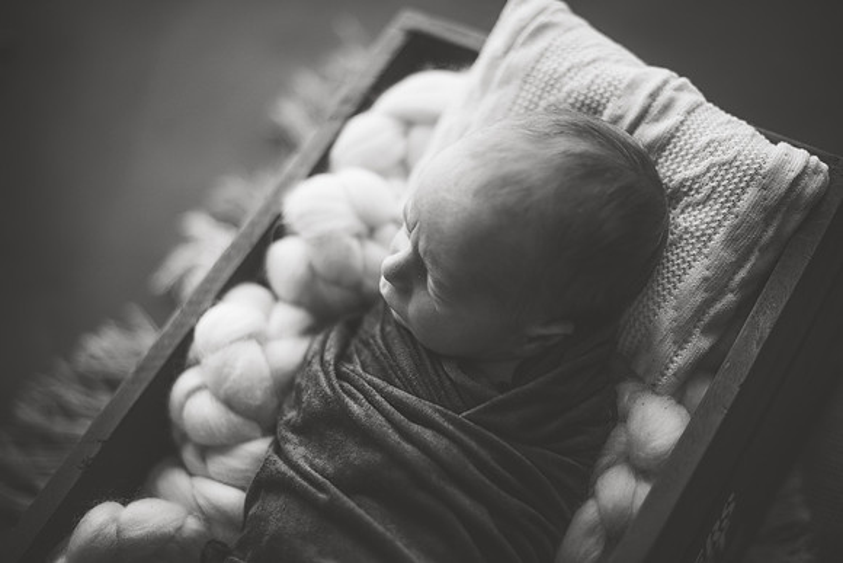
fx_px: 1171
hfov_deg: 39.6
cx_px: 422
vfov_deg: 27.0
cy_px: 282
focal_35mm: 50
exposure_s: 1/640
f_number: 1.8
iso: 200
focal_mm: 50
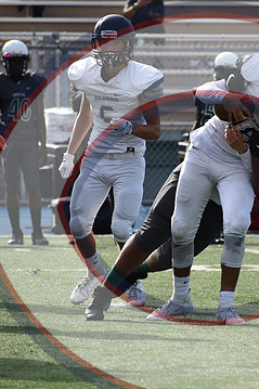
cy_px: 208
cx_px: 205
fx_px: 6027
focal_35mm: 558
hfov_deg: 2.5
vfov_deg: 3.7
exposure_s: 1/1250
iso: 400
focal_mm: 230
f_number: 5.6
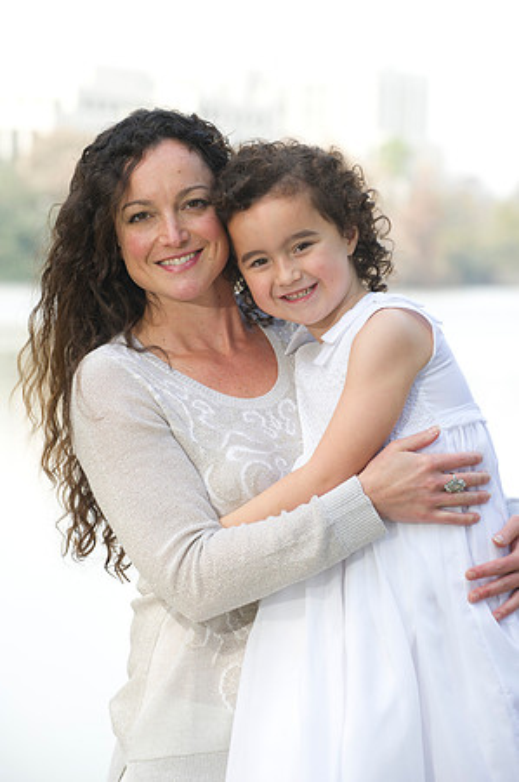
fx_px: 3034
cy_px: 391
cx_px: 260
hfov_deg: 9.8
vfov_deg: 14.7
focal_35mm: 140
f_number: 5.6
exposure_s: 1/200
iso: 250
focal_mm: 140
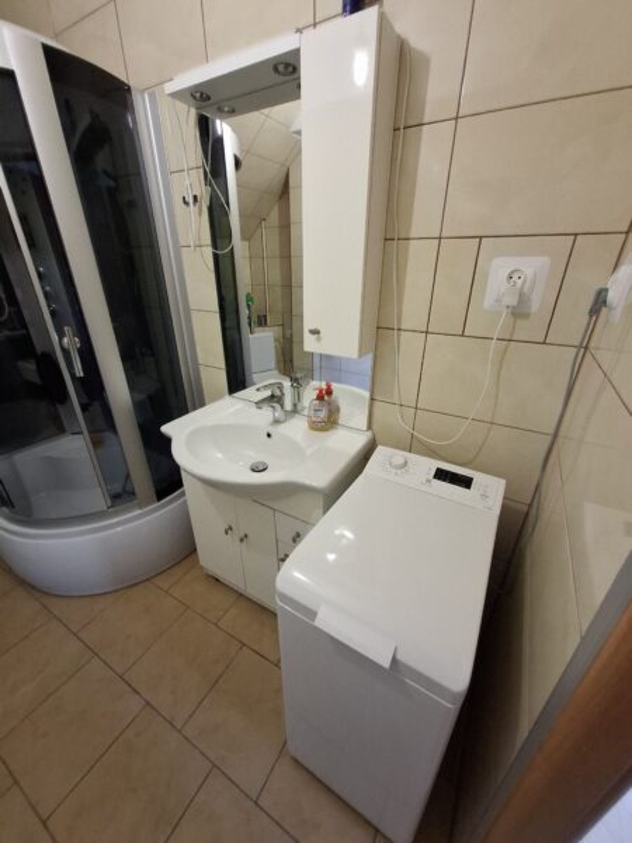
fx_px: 316
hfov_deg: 89.9
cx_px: 316
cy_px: 422
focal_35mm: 13
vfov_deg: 106.2
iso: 320
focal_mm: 1.74
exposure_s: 1/25
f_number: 2.2
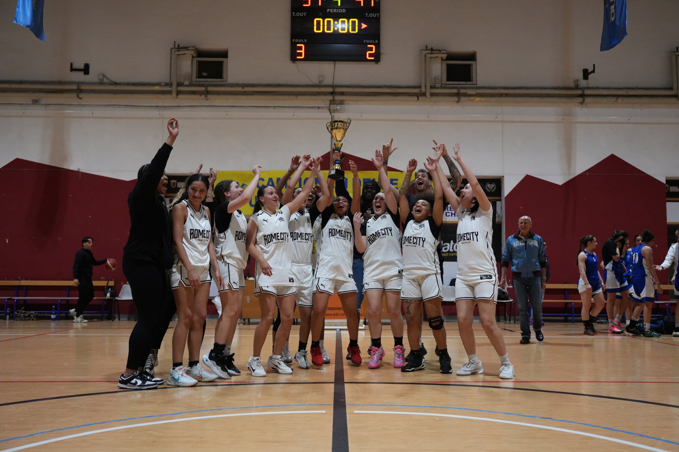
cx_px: 347
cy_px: 230
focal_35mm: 33
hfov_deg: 57.2
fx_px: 622
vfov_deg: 40.0
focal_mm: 32
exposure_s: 1/1000
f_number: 2.8
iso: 5000
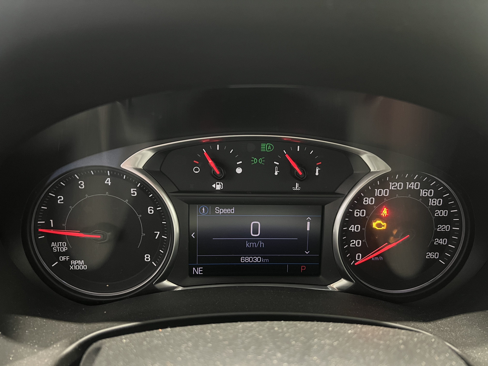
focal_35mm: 26
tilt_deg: -20.4
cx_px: 244
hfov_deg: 67.3
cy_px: 183
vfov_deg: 53.1
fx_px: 367
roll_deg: -1.8
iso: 1000
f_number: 1.5
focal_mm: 5.7
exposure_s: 1/30
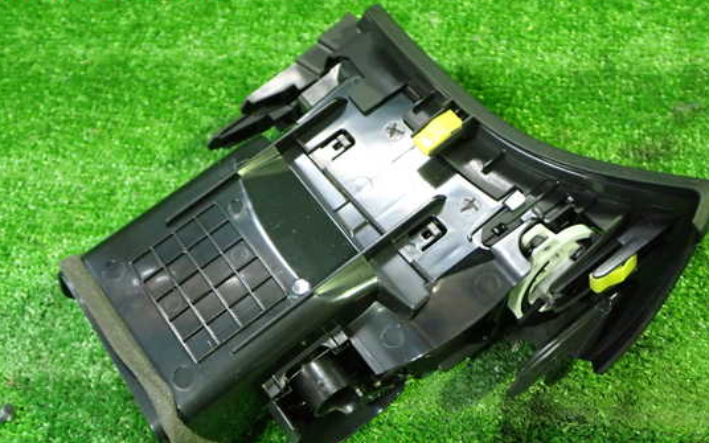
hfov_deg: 51.5
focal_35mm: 38
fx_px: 734
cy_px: 267
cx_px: 361
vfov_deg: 33.5
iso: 800
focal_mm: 5.79
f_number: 2.4
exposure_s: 1/30
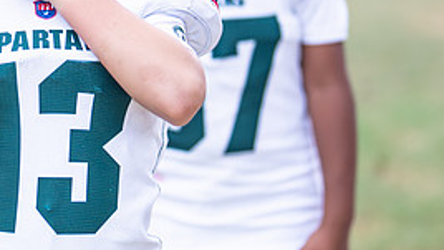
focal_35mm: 170
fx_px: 2002
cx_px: 71
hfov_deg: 12.6
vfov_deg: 7.1
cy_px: 24
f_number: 1.2
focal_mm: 50
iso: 200
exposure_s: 1/320
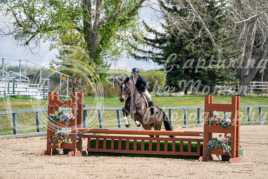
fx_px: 1377
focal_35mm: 185
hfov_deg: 11.1
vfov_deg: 7.4
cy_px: 90
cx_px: 134
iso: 100
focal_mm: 185
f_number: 5.6
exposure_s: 1/400
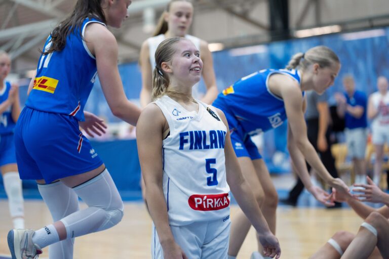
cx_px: 194
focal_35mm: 85
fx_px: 918
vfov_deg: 16.1
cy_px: 130
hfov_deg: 23.9
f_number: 2.2
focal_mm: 85
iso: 1000
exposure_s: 1/1000
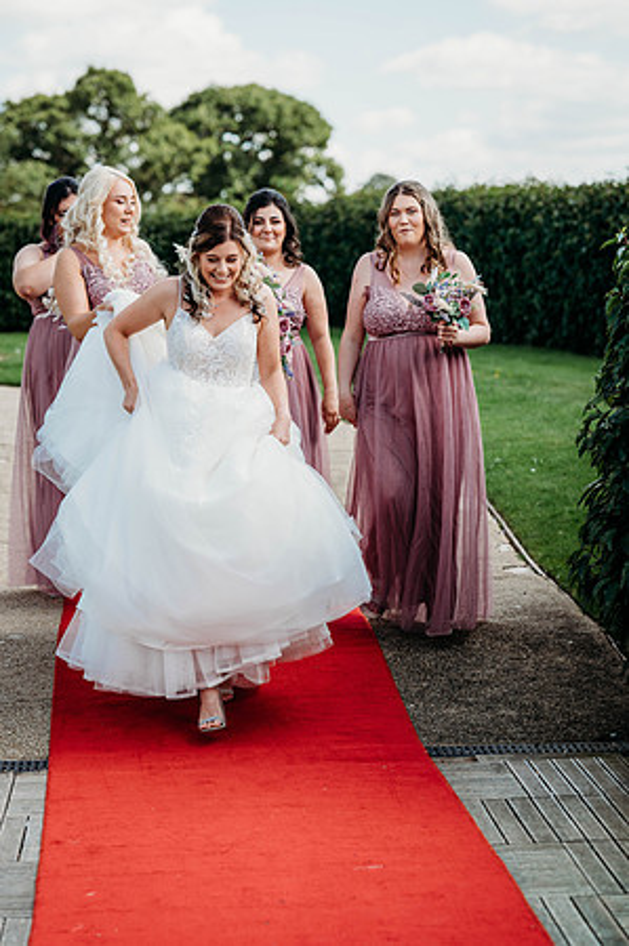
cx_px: 314
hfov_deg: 16.0
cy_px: 473
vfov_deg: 23.9
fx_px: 2233
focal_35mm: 85
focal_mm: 85
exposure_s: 1/1250
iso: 100
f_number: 3.2
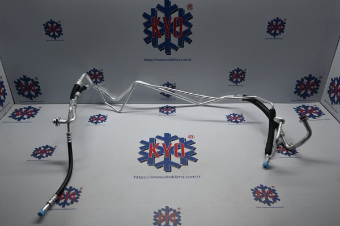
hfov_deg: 59.5
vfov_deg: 41.7
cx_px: 170
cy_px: 113
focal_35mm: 32
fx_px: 297
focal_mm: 21
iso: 100
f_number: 4
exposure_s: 1/60
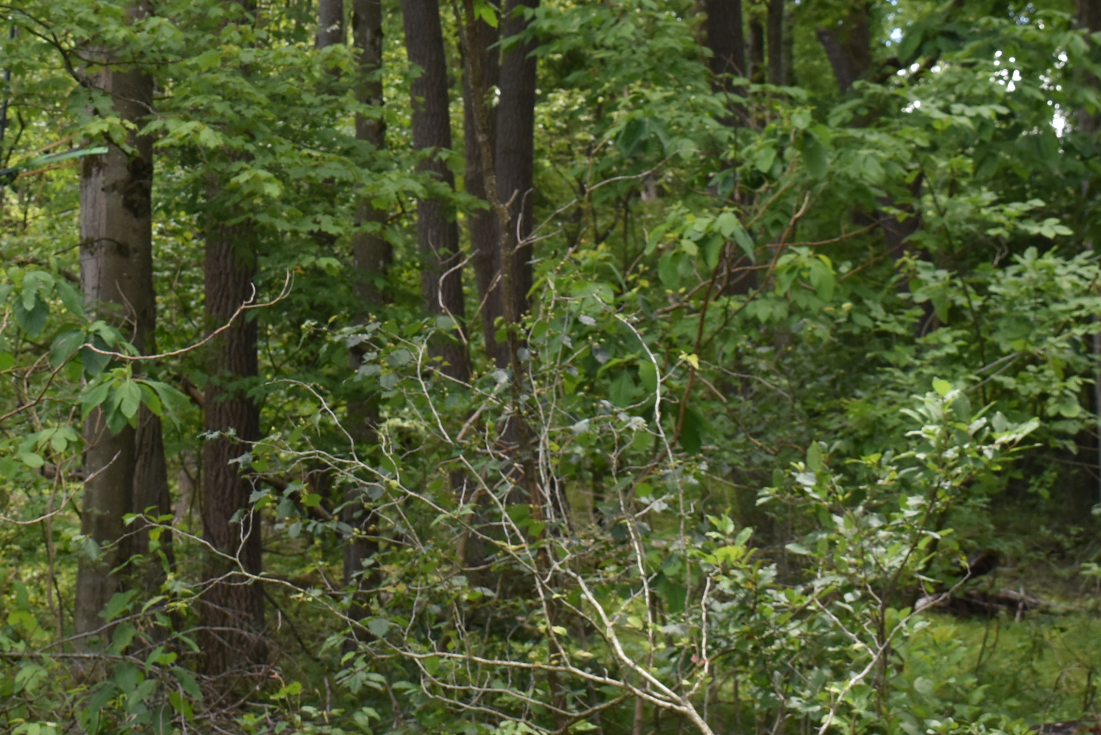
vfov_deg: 15.2
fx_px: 2723
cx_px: 223
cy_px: 101
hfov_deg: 22.6
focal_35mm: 89
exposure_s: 1/200
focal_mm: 30
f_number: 7.1
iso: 400
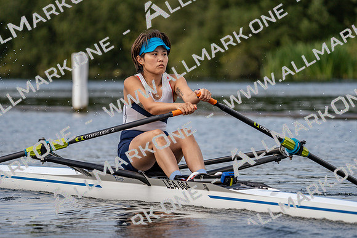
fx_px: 2926
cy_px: 119
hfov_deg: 7.0
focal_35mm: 295
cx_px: 178
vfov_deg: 4.7
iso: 400
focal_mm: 295
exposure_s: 1/1600
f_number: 5.6
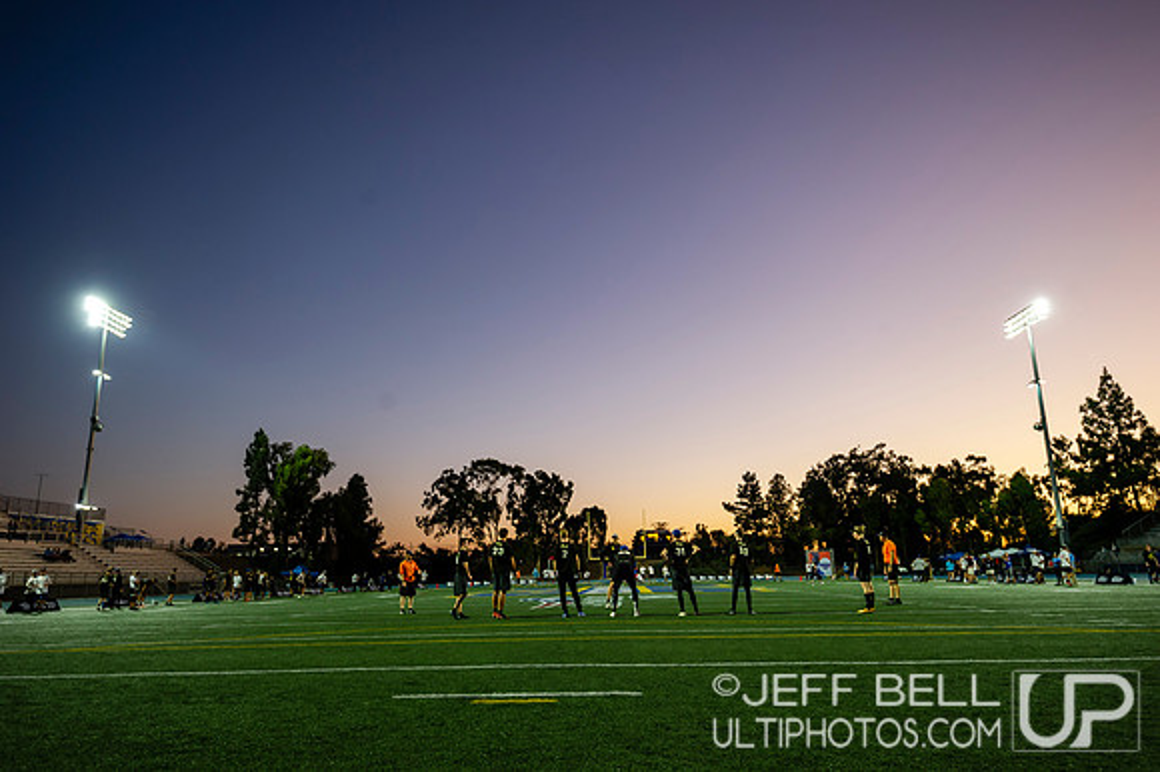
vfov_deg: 53.1
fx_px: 773
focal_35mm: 24
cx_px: 580
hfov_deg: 73.8
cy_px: 386
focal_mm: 24
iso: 1000
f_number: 4
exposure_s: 1/100
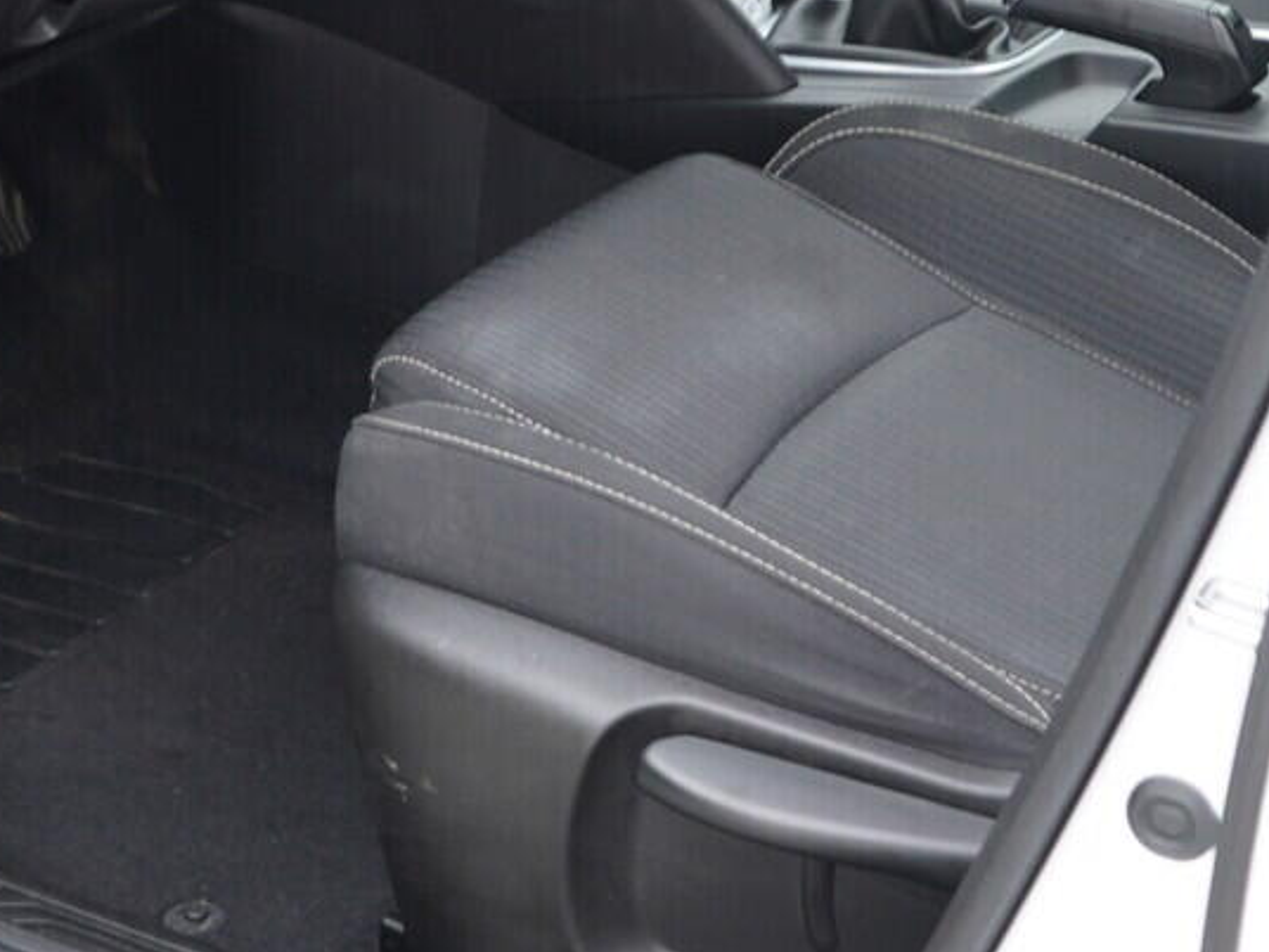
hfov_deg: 21.1
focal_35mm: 93
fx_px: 3409
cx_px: 608
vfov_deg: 15.7
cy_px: 66
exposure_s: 1/40
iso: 160
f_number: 2.8
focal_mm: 24
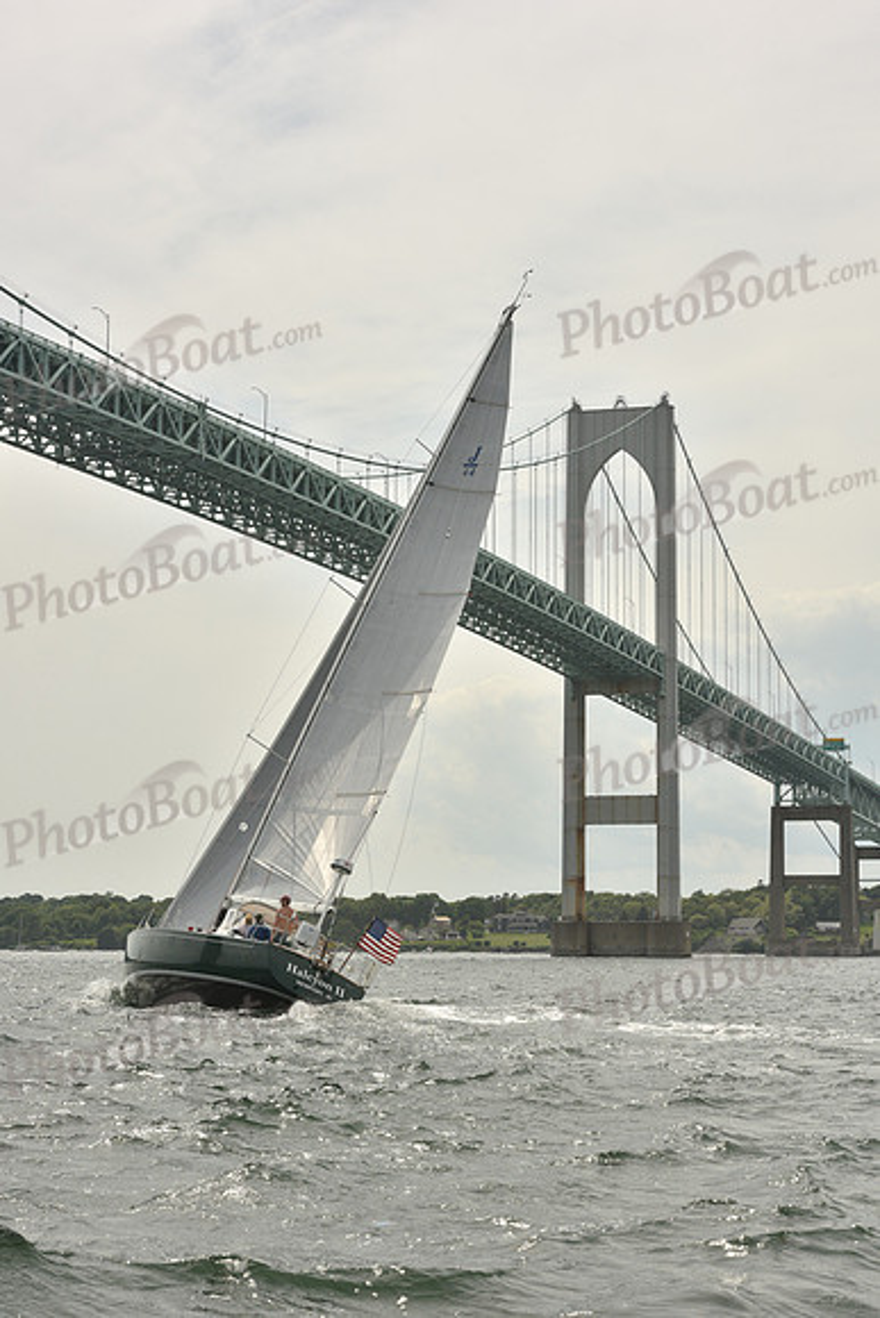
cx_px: 440
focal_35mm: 70
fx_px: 2565
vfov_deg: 28.8
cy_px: 659
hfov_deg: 19.5
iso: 400
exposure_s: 1/1000
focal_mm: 70
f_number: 13
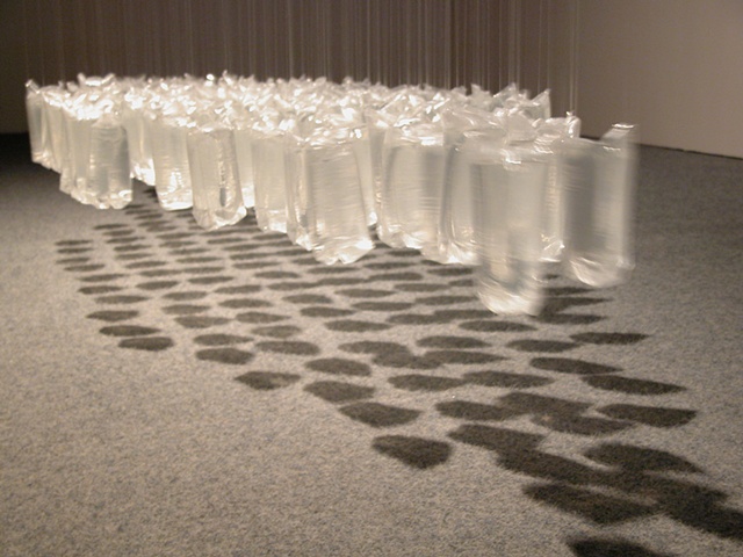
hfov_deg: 36.2
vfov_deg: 27.5
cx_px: 372
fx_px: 1138
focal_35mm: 53
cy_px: 278
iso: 192
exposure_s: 1/3.33
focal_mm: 13.7
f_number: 3.1
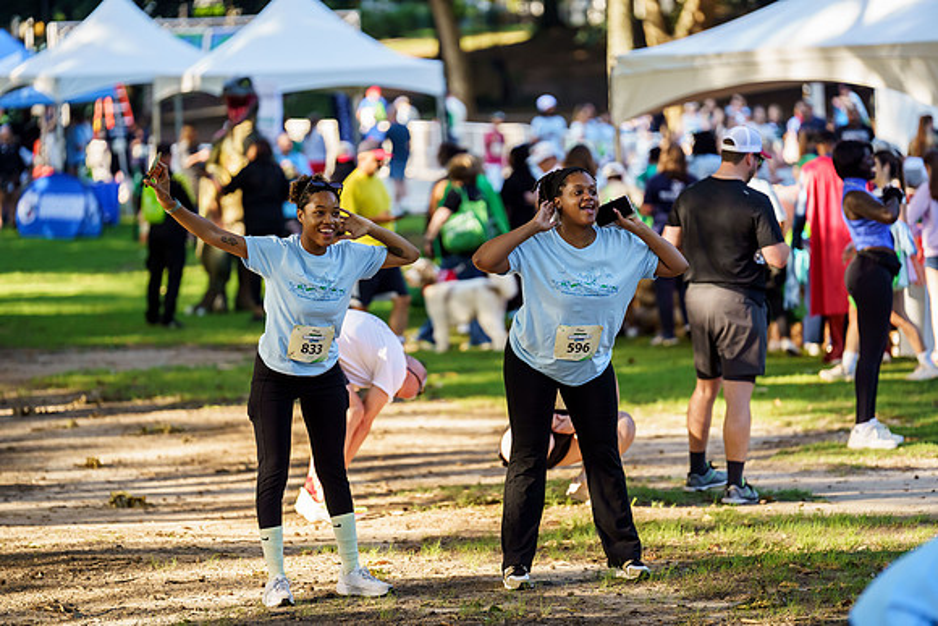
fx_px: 4274
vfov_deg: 8.4
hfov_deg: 12.5
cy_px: 313
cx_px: 469
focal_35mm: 164
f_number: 2.8
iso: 1000
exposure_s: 1/1250
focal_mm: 164
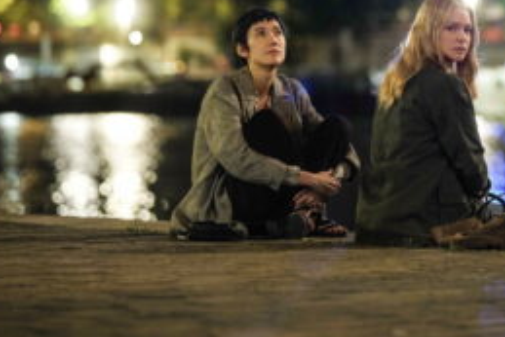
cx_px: 402
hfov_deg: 11.0
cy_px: 2
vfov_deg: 7.3
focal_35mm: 187
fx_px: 2625
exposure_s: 1/80
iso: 6400
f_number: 2.2
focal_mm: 110
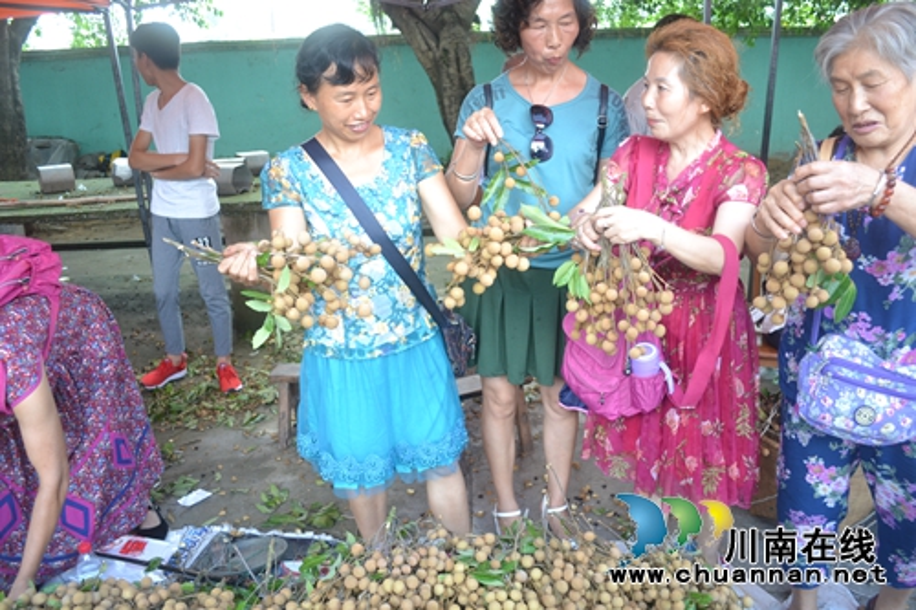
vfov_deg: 47.9
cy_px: 305
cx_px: 458
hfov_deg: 67.4
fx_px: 687
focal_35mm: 27
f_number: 4.5
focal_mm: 18
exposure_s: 1/80
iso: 400
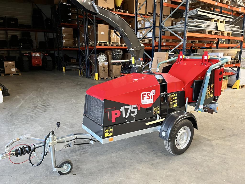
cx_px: 122
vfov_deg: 53.1
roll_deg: +0.1
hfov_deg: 67.3
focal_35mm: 26
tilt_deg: -12.7
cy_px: 92
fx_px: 184
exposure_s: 1/50
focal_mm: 5.1
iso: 500
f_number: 1.6
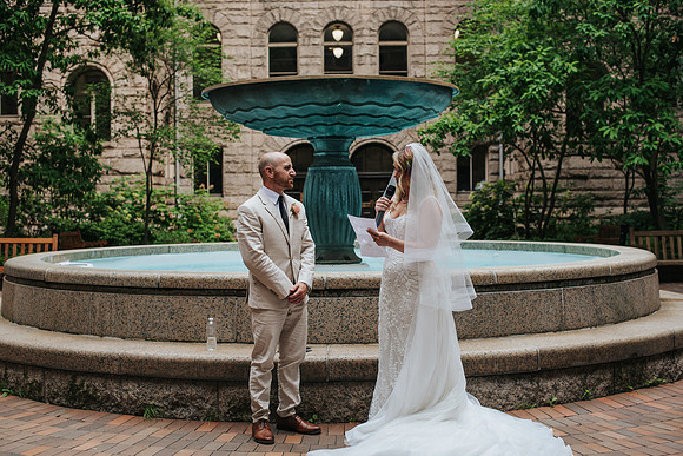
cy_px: 228
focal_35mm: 50
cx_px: 342
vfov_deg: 26.8
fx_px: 955
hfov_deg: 39.3
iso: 280
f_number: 4
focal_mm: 50
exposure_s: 1/400
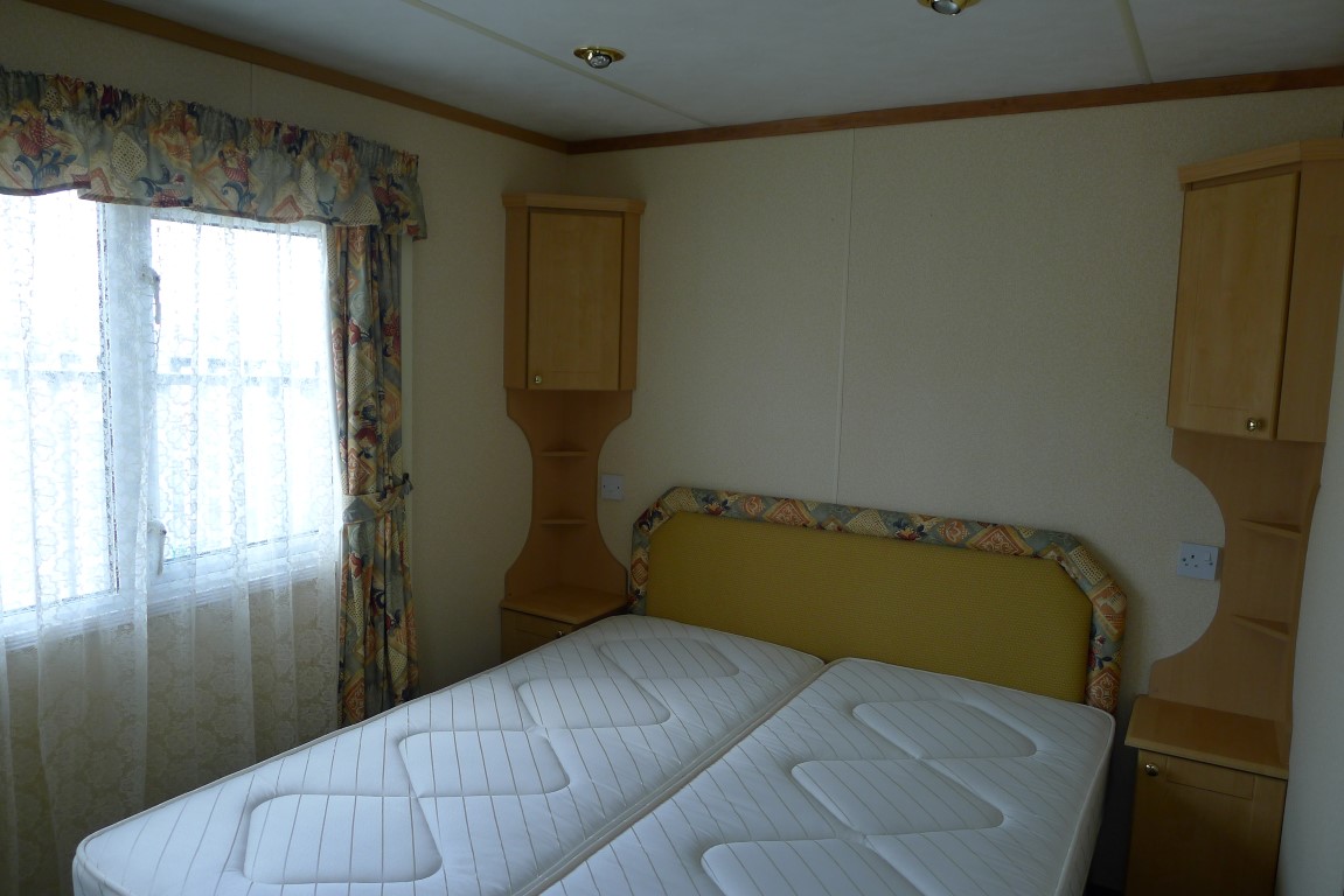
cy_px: 448
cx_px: 672
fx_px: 896
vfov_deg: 53.2
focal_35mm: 24
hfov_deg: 73.7
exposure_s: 1/100
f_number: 2
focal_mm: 5.1
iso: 80
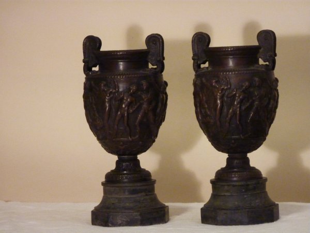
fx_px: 1227
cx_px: 155
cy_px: 116
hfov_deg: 14.4
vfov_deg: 10.8
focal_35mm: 137
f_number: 4.5
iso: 800
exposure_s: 1/50
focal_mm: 22.5
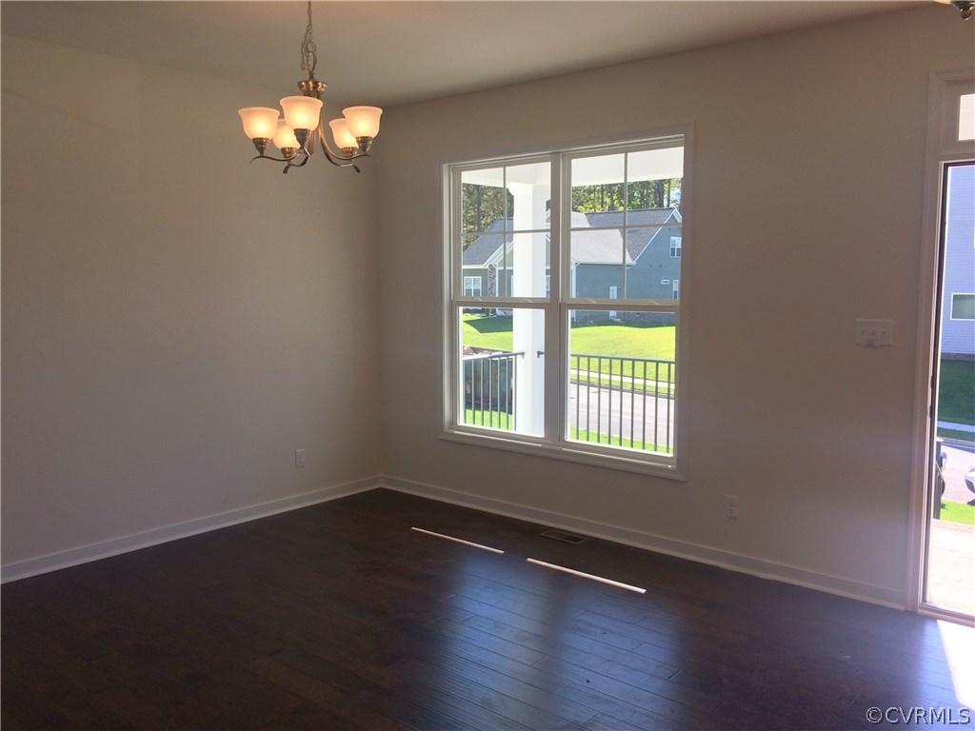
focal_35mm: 29
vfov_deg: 48.2
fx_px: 817
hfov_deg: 61.7
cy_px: 366
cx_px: 488
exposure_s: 1/414
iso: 32
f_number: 2.2
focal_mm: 4.15
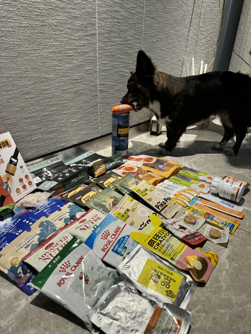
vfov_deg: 71.6
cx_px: 126
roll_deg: +0.1
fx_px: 232
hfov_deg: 56.8
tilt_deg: -23.4
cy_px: 167
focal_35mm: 24
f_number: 1.78
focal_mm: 6.76
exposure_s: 1/100
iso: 160
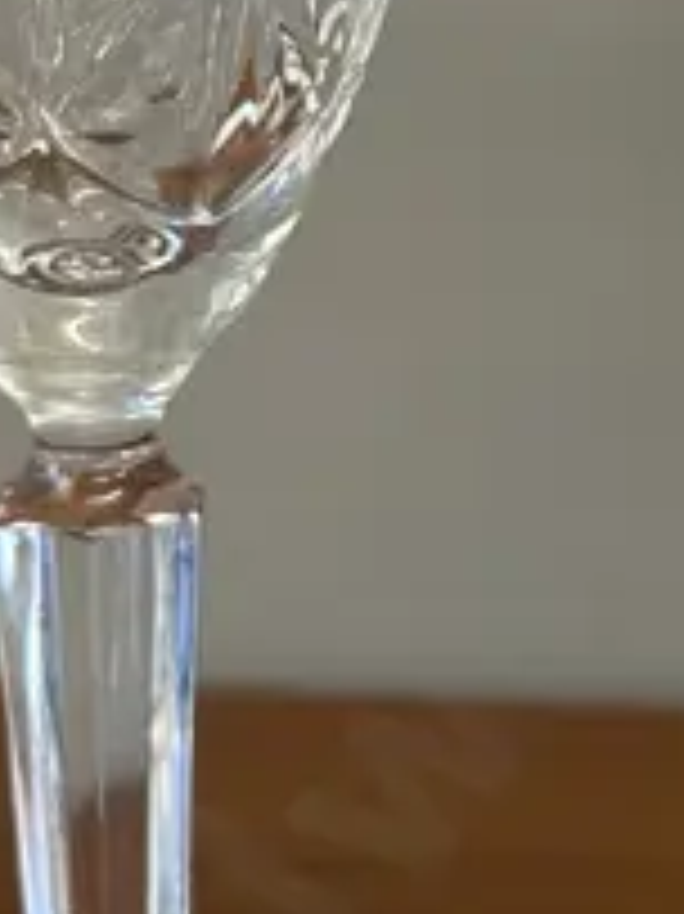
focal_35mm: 121
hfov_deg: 12.0
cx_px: 770
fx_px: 3191
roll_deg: -1.3
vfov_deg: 16.2
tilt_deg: -15.3
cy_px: 293
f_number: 1.78
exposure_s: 1/50
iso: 125
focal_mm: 6.86
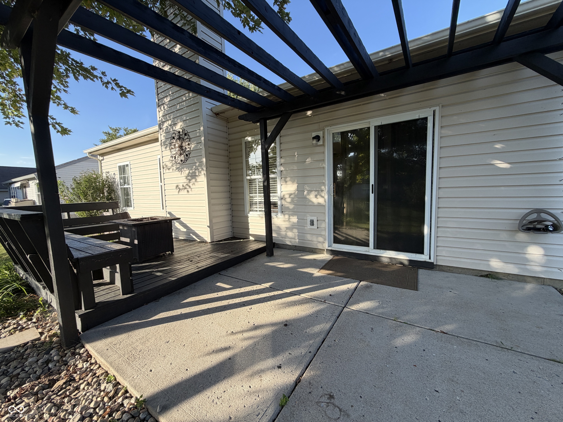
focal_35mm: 14
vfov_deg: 85.7
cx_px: 282
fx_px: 228
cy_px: 211
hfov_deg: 102.1
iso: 64
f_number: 2.2
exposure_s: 1/472
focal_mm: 2.22
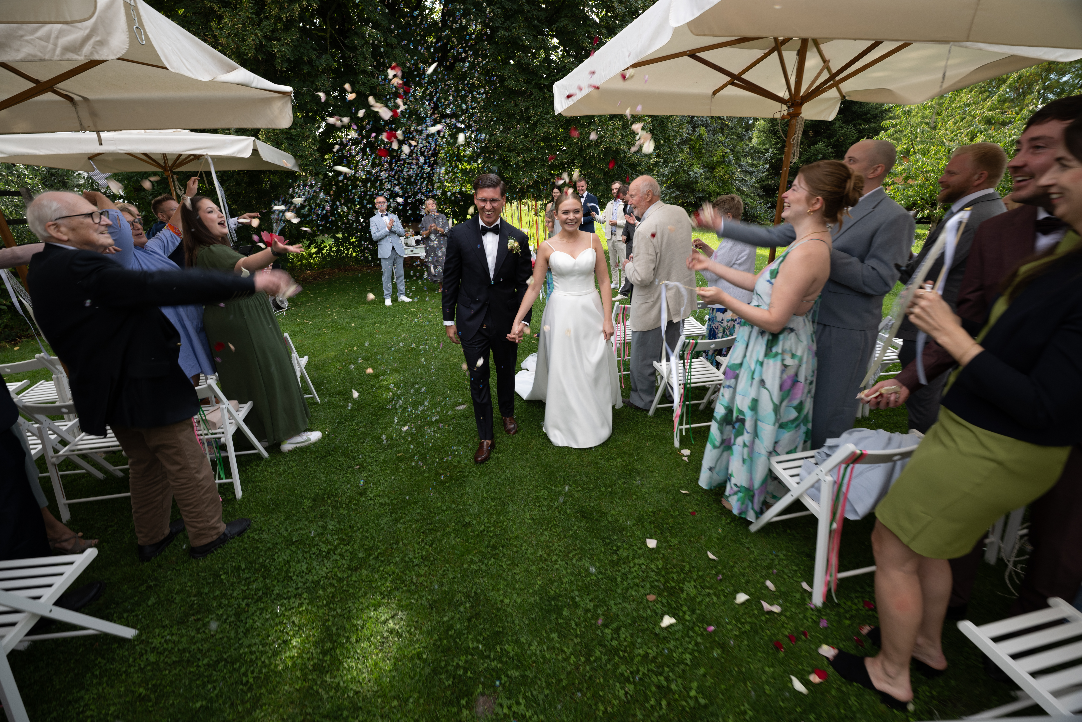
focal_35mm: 14
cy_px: 361
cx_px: 541
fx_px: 421
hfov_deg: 104.3
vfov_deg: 81.2
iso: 100
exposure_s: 1/80
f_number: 5.6
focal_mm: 14
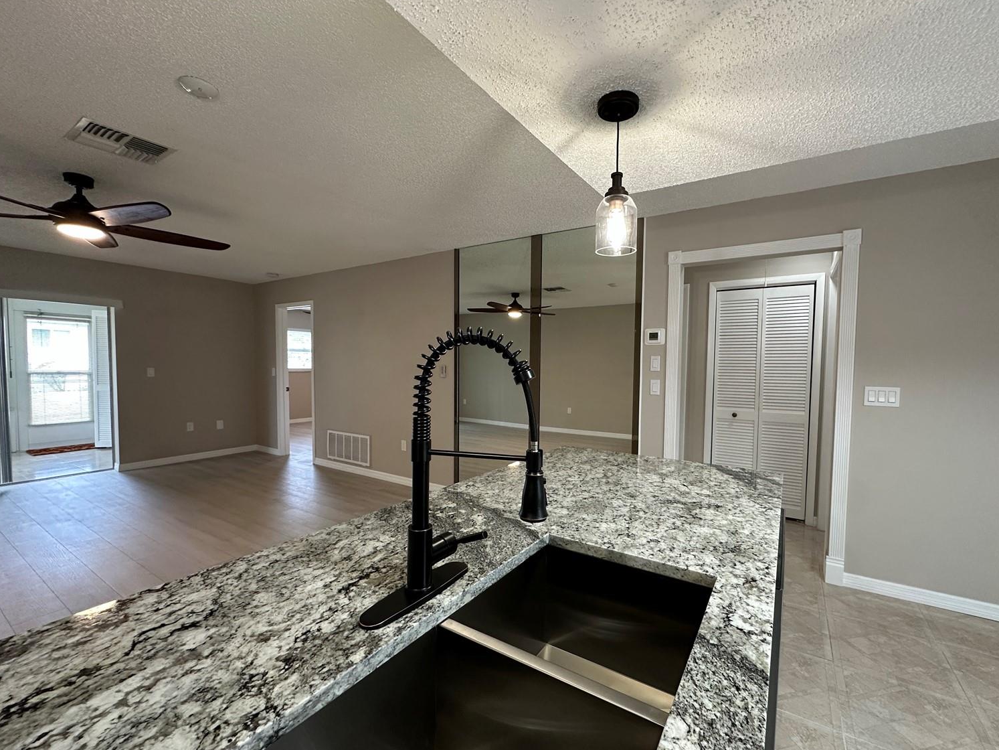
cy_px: 385
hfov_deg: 98.1
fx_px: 433
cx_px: 529
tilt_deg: -3.9
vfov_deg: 81.7
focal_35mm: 15
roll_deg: -0.7
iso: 250
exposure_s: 1/60
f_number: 2.2
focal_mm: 2.22
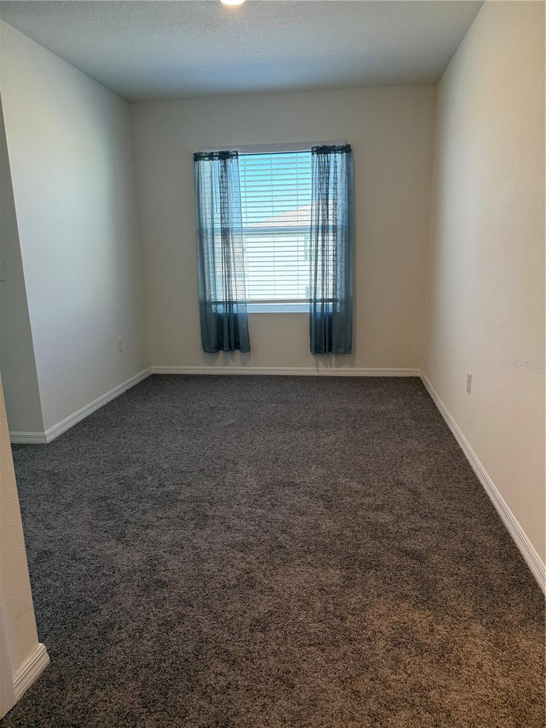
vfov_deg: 71.6
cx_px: 273
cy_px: 364
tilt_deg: -12.3
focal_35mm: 24
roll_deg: +1.6
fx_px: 505
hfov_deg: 56.8
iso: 200
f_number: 1.78
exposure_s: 1/171
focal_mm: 6.76
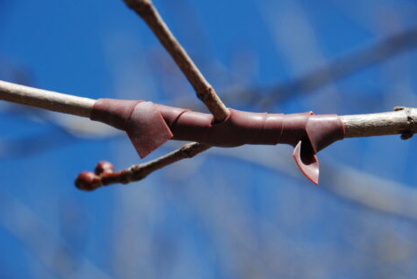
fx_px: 2076
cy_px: 142
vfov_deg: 7.7
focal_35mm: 179
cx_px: 218
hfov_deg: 11.5
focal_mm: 112
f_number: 8
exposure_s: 1/1250
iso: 640
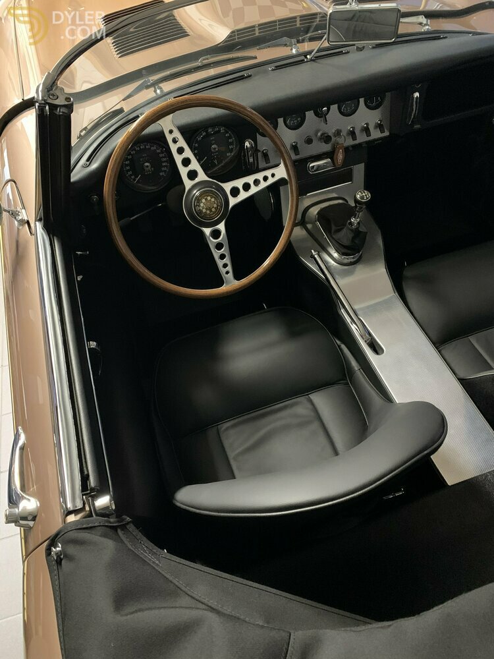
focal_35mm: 26
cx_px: 247
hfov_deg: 53.1
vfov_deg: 67.3
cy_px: 330
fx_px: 495
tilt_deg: -49.6
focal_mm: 4.25
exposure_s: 1/25
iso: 800
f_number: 1.8
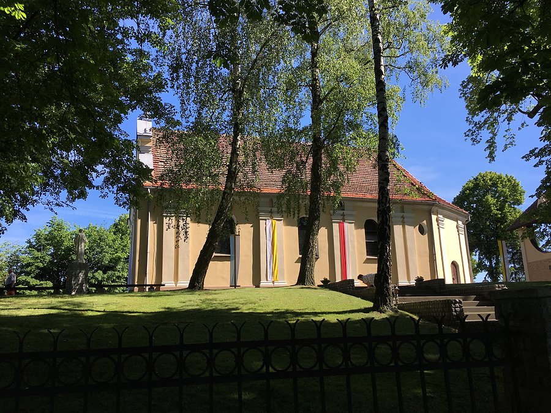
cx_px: 276
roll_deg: +1.6
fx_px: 462
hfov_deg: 61.7
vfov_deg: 48.2
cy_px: 206
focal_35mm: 29
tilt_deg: +13.3
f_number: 2.2
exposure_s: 1/864
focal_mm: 4.15
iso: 25
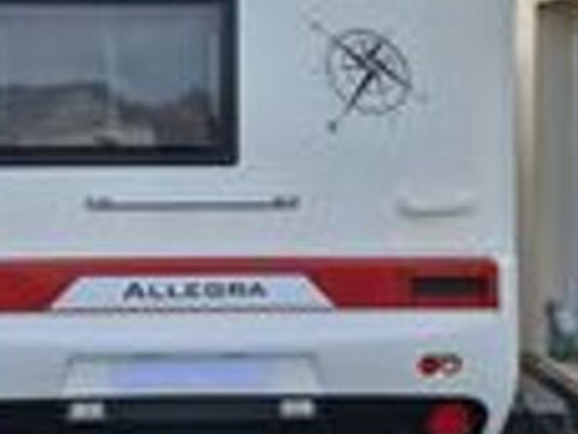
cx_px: 194
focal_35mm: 42
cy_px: 131
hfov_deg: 44.1
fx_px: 702
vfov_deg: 34.0
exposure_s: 1/784
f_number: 1.8
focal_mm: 6.7
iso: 50
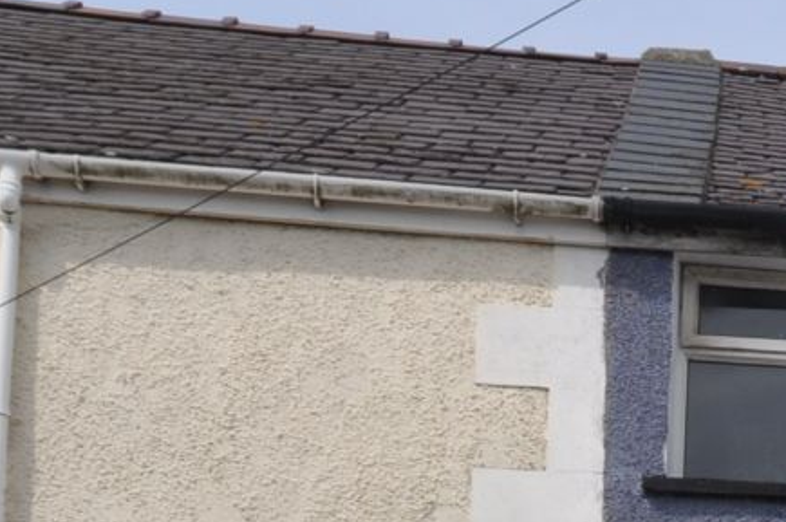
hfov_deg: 13.9
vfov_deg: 9.7
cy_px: 1172
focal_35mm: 127
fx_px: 2770
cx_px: 1529
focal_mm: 18
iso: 200
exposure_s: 1/320
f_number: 9
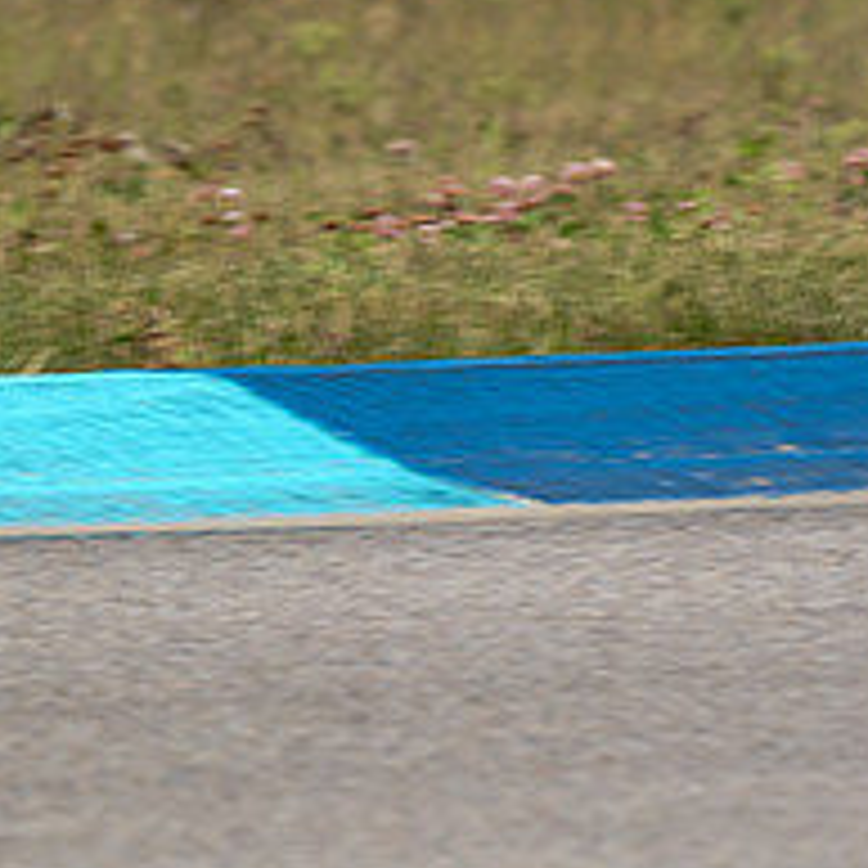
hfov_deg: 1.1
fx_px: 43462
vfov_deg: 1.1
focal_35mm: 1532
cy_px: 47
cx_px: 1228
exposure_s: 1/800
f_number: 11
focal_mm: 600
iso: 280
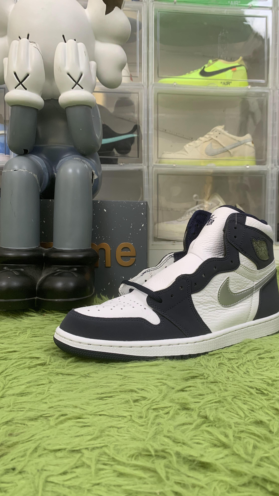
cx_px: 168
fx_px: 381
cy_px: 250
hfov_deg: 40.0
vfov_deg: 66.1
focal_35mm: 29
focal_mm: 4.25
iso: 100
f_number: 1.8
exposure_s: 1/62
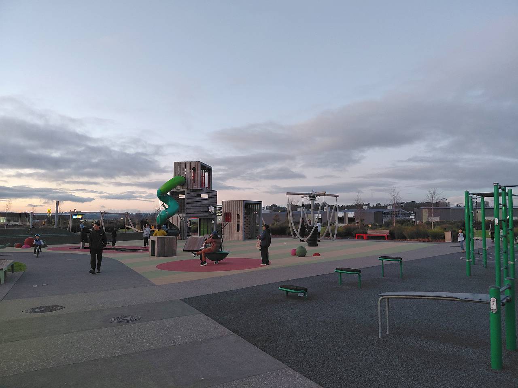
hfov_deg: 69.4
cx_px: 259
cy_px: 194
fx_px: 374
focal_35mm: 25
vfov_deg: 54.9
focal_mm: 4.69
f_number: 1.8
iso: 250
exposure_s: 1/50.1
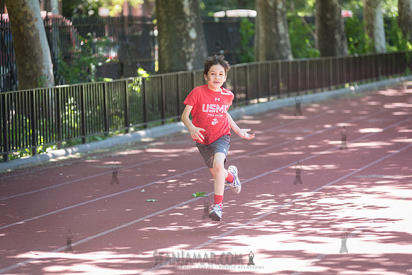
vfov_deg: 8.9
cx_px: 206
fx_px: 1774
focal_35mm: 155
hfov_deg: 13.2
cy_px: 138
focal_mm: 155
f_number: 3.5
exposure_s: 1/800
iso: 1000
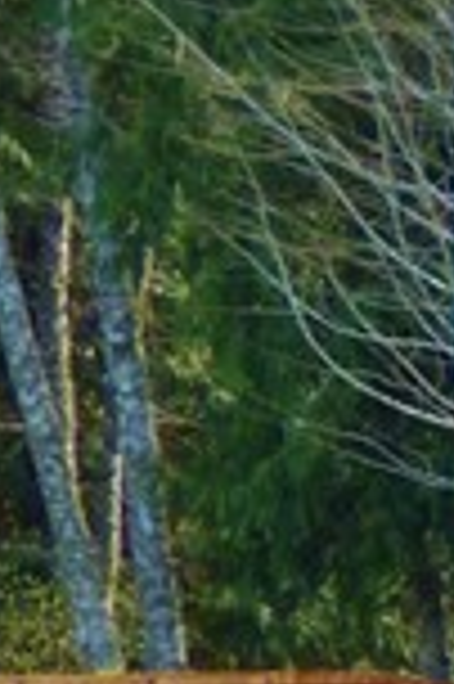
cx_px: 2014
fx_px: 5858
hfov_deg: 4.1
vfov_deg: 6.7
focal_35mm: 309
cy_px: 526
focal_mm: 7.79
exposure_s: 1/200
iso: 100
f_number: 3.7
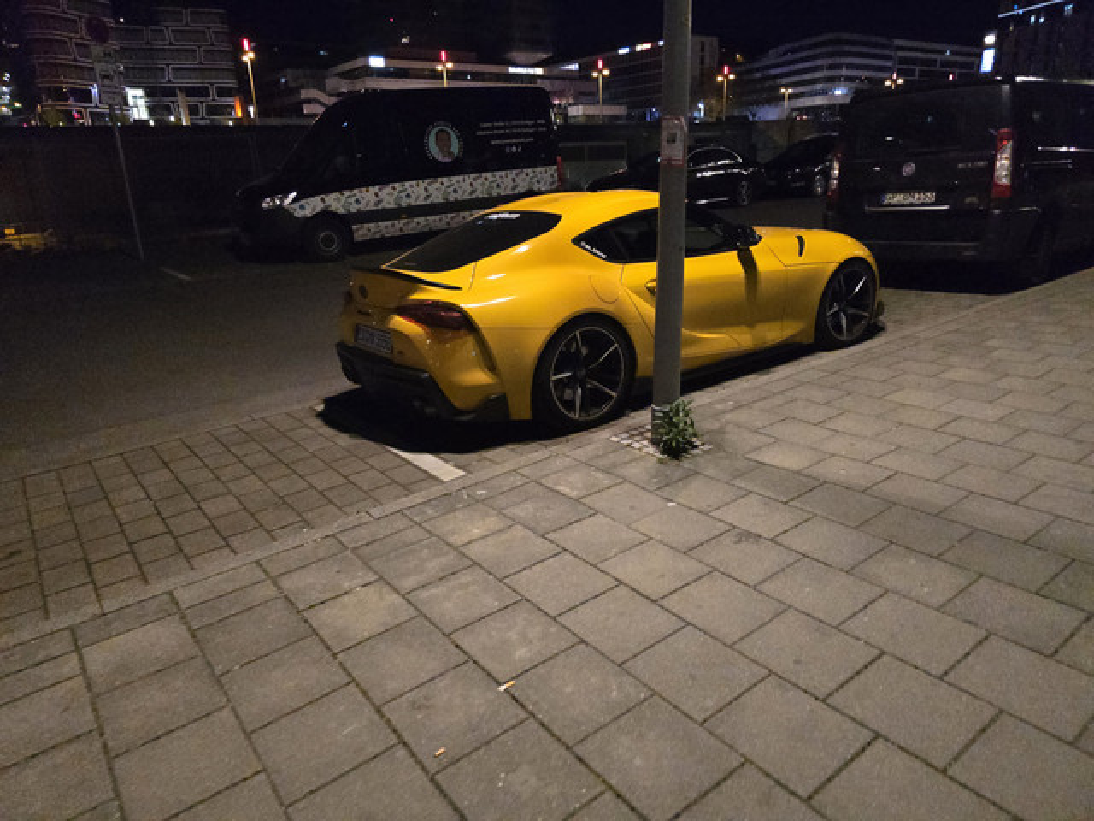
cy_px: 410
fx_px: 727
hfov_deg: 73.9
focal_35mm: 23
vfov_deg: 58.9
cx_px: 547
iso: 2500
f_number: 1.7
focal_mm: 6.3
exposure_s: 1/100
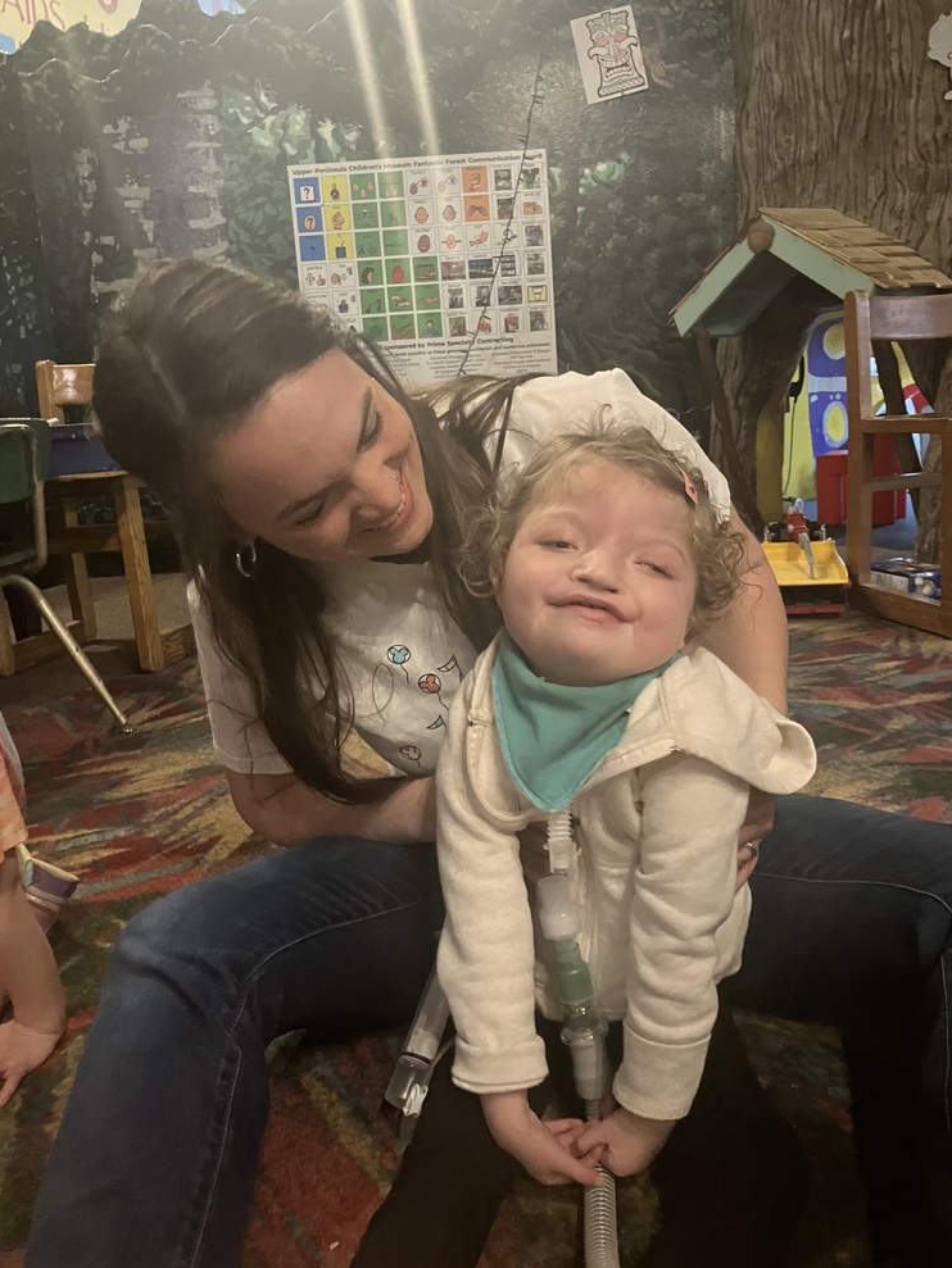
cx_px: 490
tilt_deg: -10.3
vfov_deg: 61.6
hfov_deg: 48.2
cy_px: 615
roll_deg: +3.8
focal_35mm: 29
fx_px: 1063
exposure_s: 1/24
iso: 640
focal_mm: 3.99
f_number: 1.8
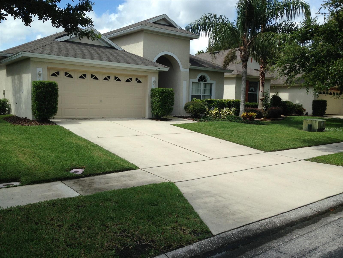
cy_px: 129
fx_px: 327
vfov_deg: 42.9
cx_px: 172
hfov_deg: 55.4
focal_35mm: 33
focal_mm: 4.13
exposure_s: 1/1506
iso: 50
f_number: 2.4
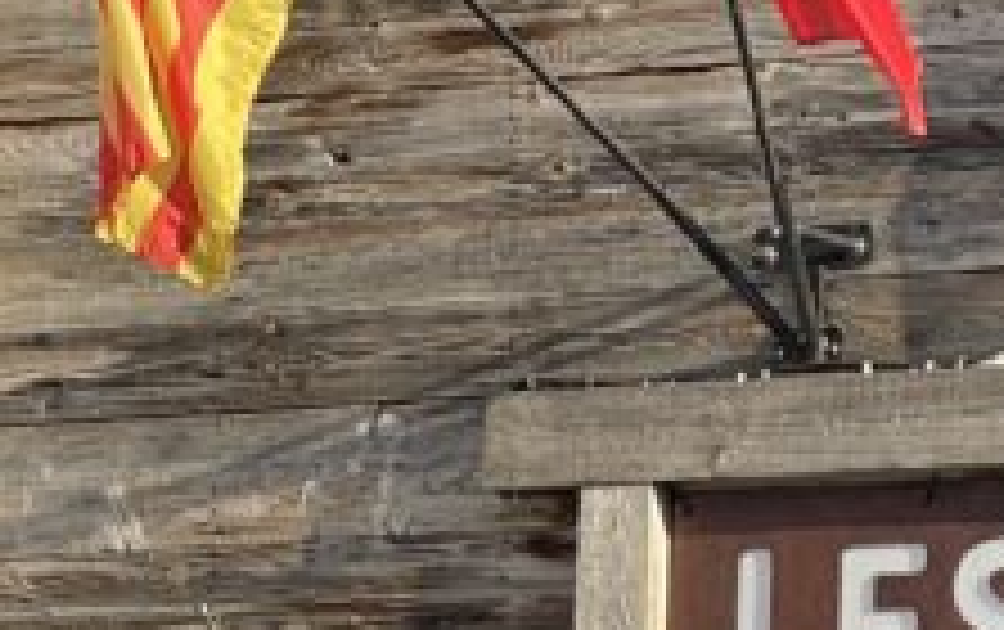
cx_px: 1720
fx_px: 8520
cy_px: 760
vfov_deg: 4.2
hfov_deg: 6.6
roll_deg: -0.9
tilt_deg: +2.7
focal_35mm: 311
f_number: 2.2
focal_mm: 7.5
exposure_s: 1/361
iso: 20
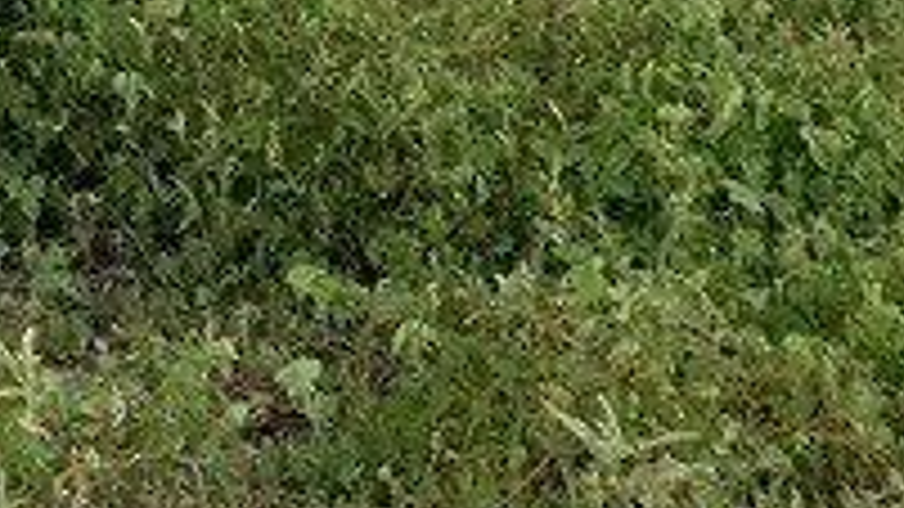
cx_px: -526
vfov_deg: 7.3
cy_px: -1106
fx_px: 3451
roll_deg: -1.9
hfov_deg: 13.8
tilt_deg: +4.1
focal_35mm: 144
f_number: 1.8
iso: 100
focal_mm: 4.25
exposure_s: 1/68
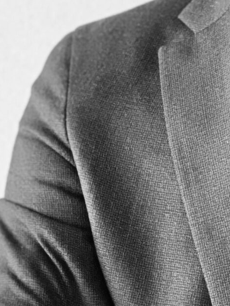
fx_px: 1895
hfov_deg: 6.9
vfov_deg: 9.2
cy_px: -35
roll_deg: +2.0
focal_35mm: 214
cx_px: 318
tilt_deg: -2.7
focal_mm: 6
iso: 125
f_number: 2
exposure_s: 1/100
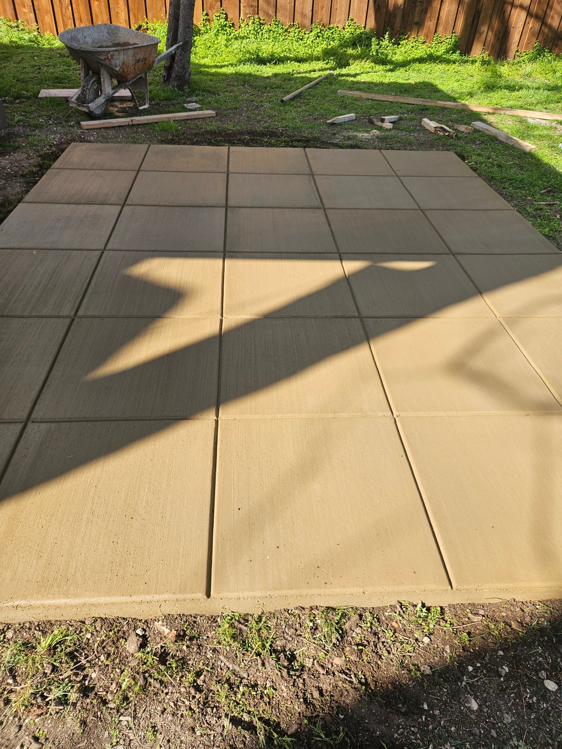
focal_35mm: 23
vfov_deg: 73.9
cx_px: 281
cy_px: 374
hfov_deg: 58.9
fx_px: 498
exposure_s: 1/590
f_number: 1.8
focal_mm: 5.4
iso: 25
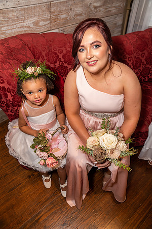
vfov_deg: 73.7
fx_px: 152
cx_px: 76
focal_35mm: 24
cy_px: 114
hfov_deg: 53.1
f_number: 4
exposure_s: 1/100
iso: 1000
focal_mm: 24
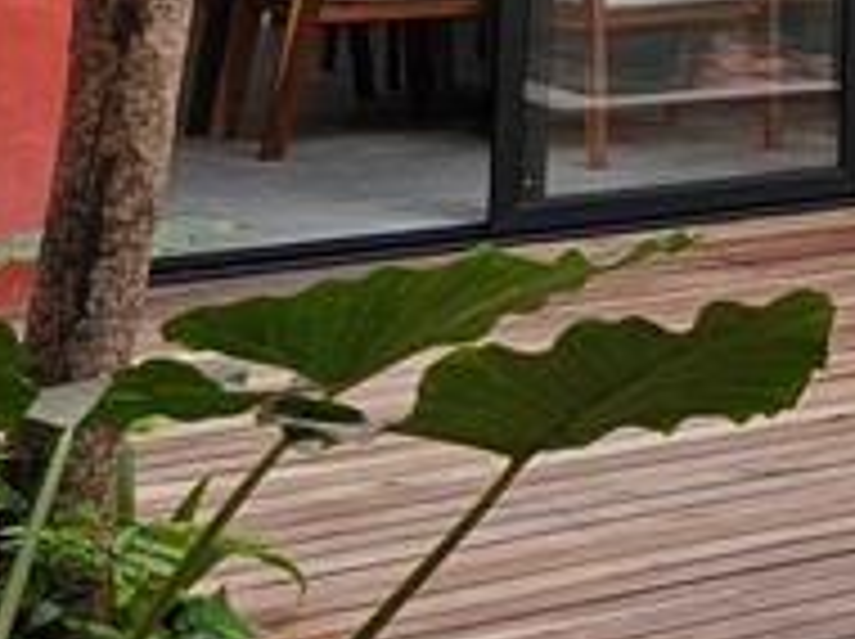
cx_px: 2025
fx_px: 3059
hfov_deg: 12.6
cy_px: -378
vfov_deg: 11.3
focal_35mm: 124
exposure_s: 1/227
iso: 20
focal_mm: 6.3
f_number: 1.7
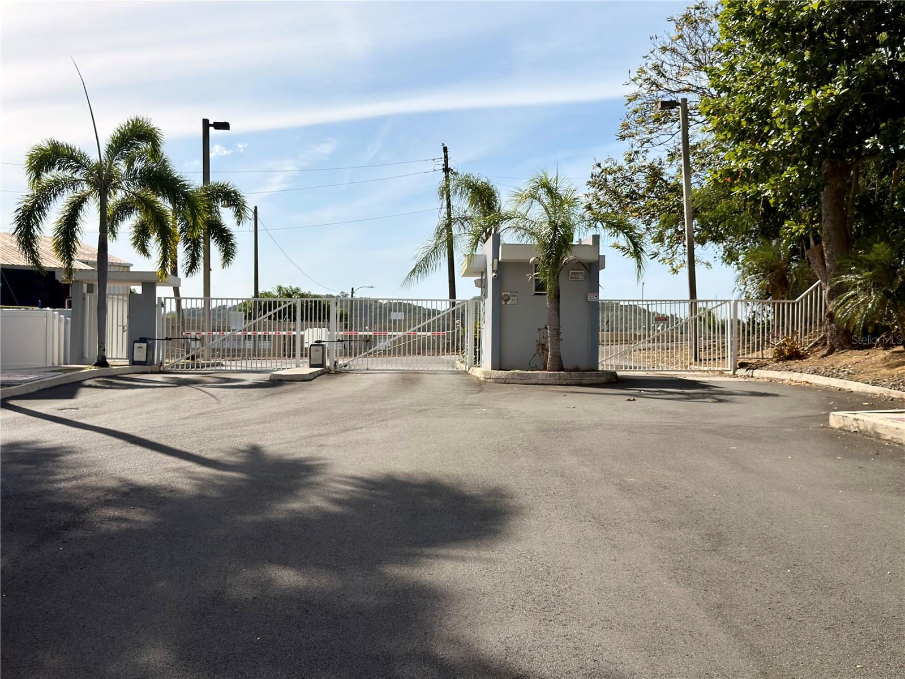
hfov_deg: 47.9
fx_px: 1020
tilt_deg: +2.0
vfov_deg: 36.8
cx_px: 452
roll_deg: -0.3
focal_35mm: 39
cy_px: 340
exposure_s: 1/6897
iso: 64
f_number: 1.78
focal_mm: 6.76
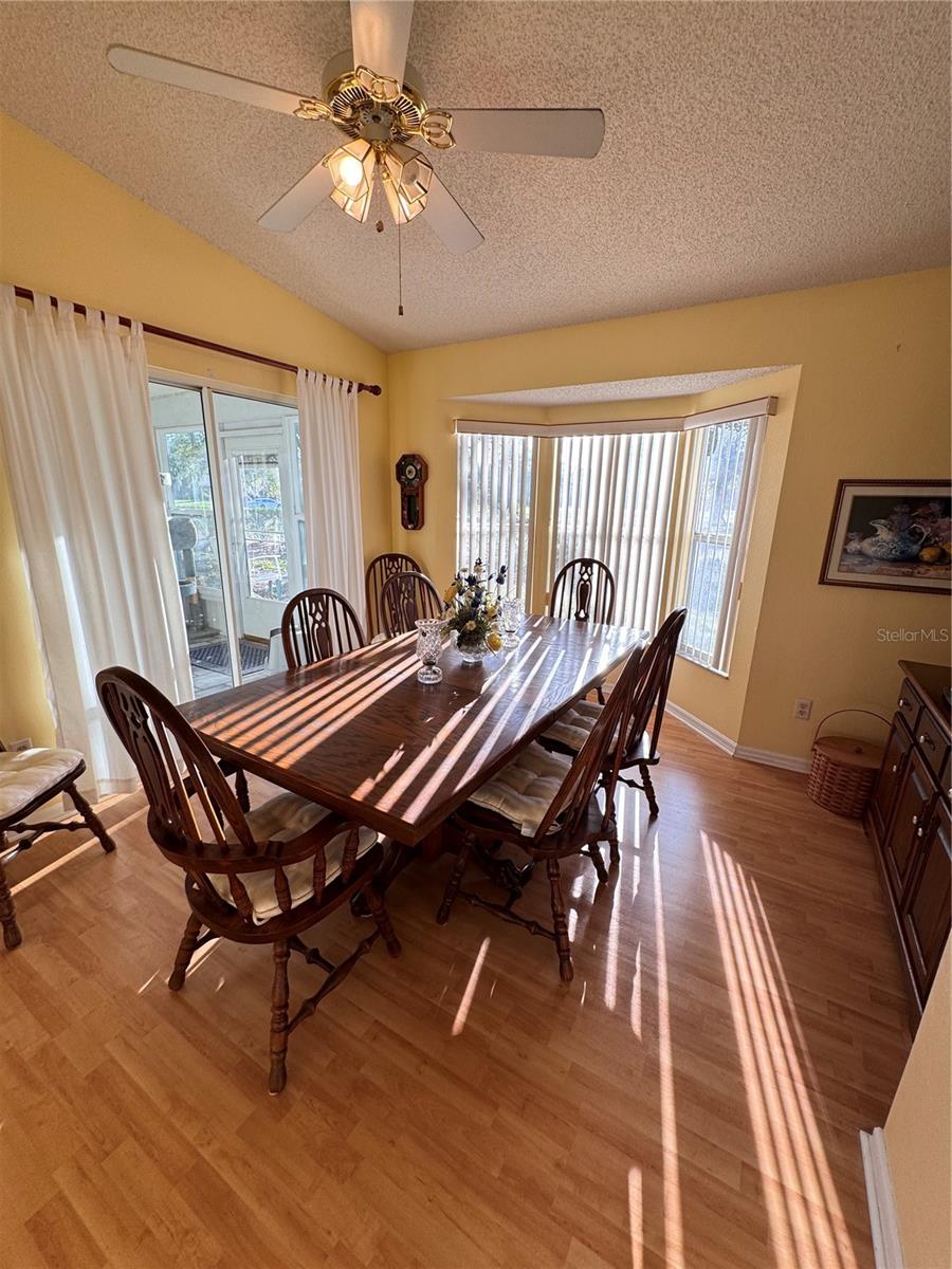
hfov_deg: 85.7
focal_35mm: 14
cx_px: 476
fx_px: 513
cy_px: 634
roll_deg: -1.4
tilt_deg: -14.8
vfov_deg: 102.1
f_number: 2.2
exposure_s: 1/120
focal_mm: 2.22
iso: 64
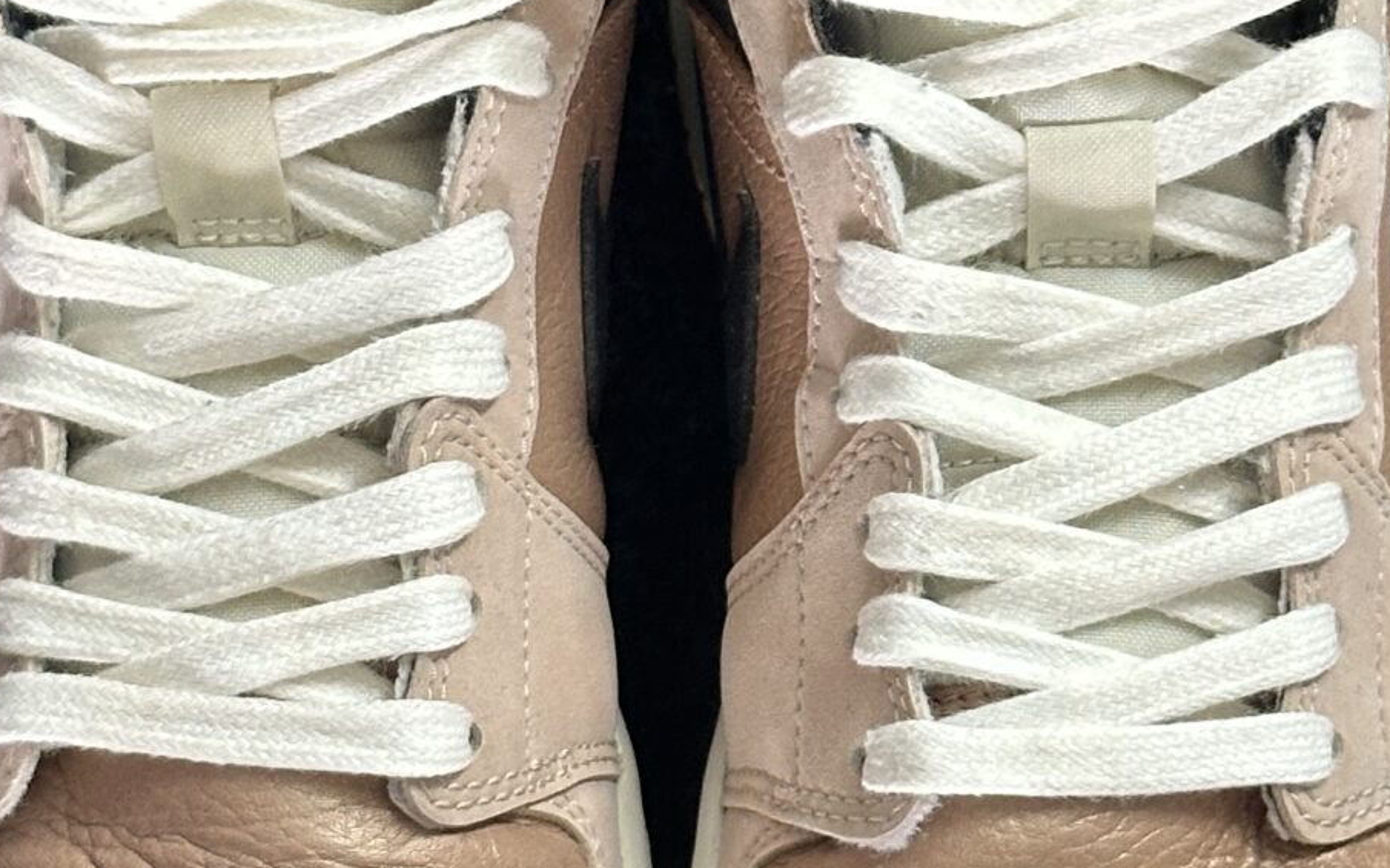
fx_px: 5453
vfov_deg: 9.1
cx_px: 647
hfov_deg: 14.5
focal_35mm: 144
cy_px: 436
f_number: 1.78
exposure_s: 1/50
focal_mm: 6.86
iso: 200
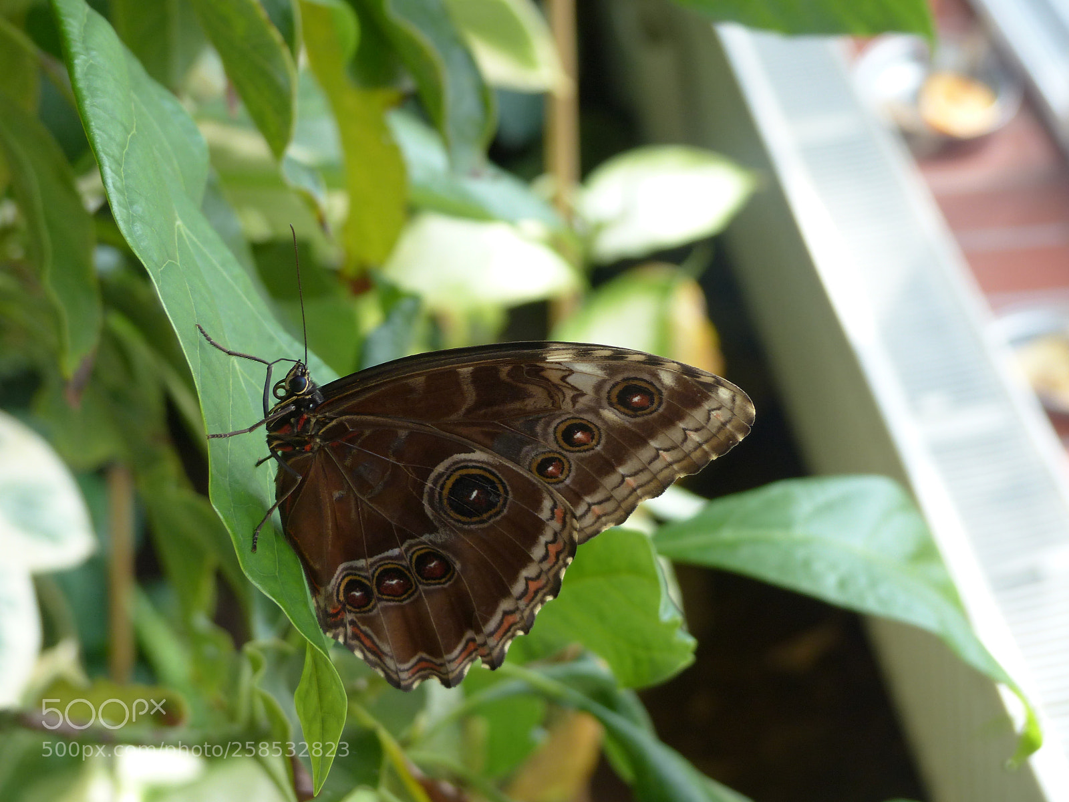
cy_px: 401
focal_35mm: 78
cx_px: 534
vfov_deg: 18.9
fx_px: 2409
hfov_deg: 25.0
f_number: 2.8
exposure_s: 1/80
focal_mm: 14
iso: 100
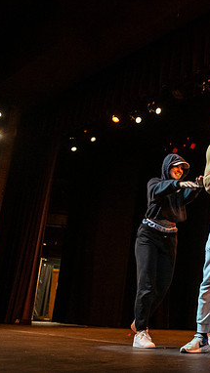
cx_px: 227
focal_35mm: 43
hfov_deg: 25.8
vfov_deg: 47.4
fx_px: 425
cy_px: 185
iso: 4000
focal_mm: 27
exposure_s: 1/320
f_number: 3.5
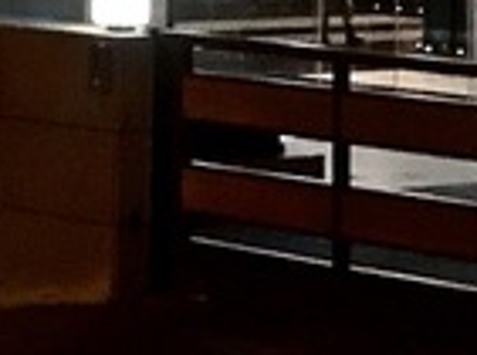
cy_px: -801
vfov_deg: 6.5
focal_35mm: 204
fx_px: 2804
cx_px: 142
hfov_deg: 9.7
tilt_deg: +12.2
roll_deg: -0.7
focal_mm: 3.99
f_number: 1.8
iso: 50
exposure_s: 1/15
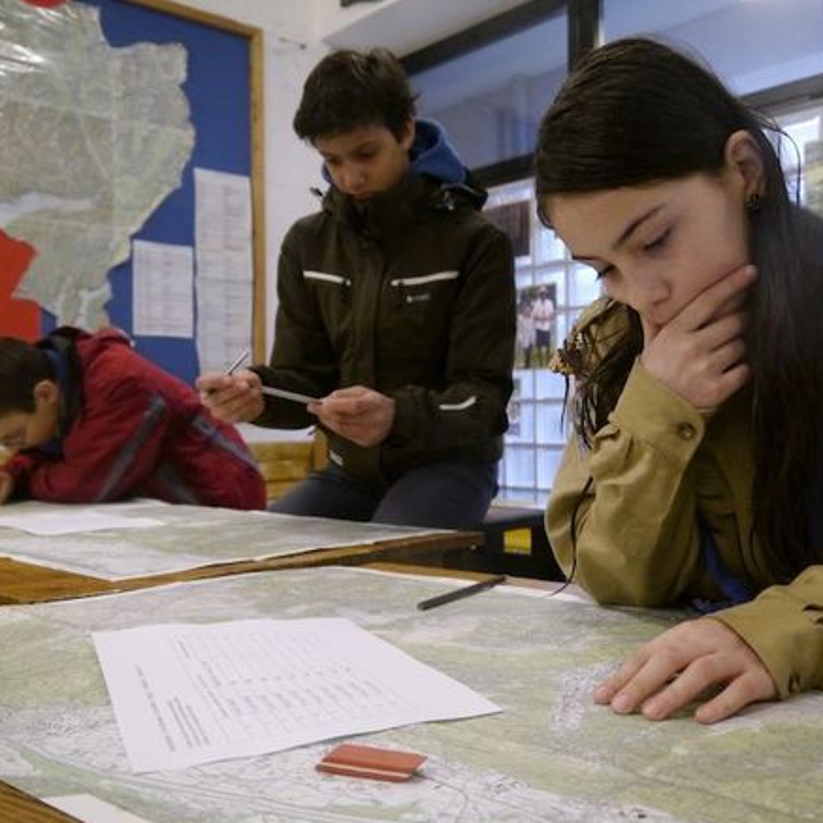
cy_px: 422
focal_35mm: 34
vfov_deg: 48.4
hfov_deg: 48.2
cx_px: 495
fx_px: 915
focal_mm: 14
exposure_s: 1/60
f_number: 3.5
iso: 1600
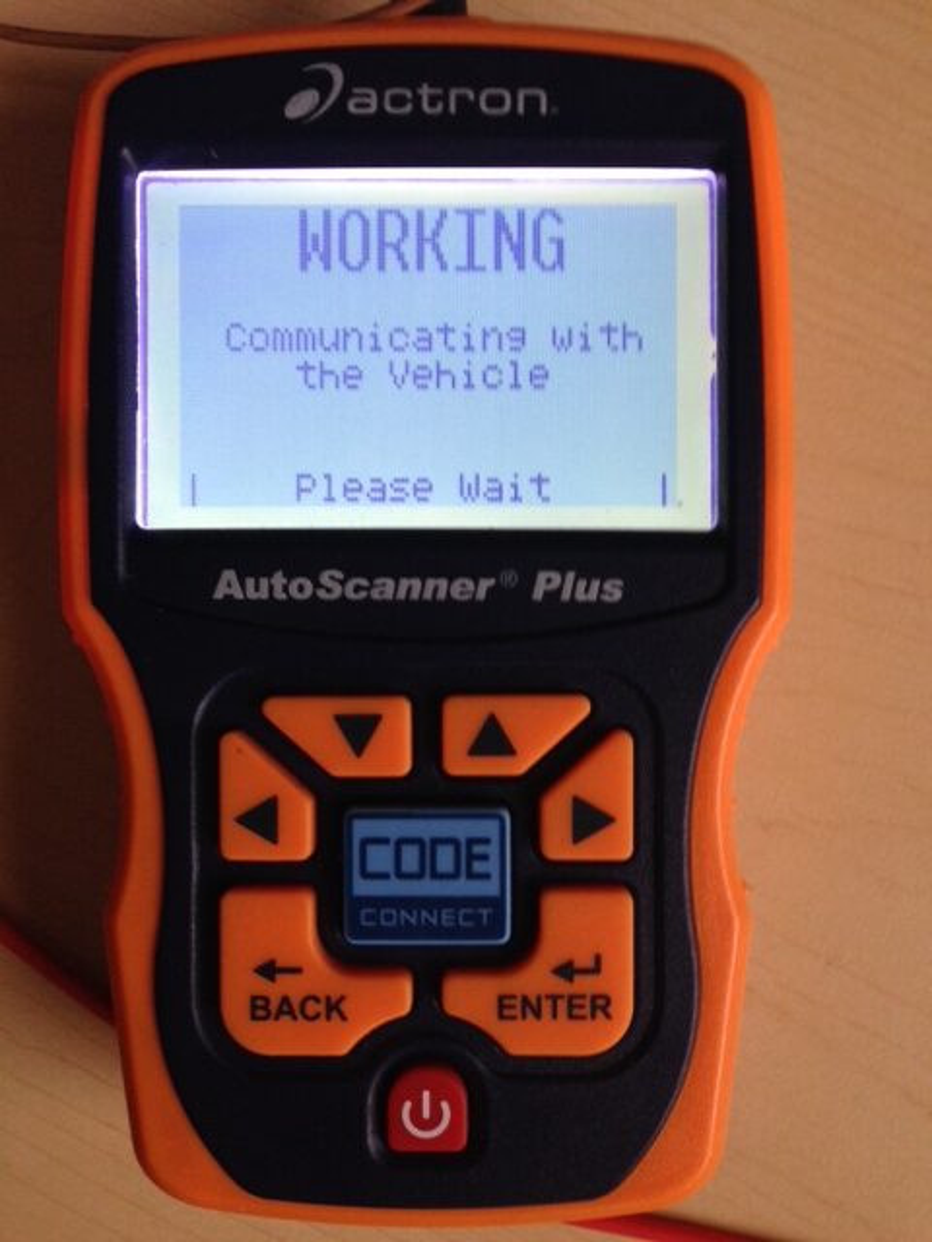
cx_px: 466
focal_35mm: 33
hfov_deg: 42.9
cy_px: 621
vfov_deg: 55.4
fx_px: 1185
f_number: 2.4
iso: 100
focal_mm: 4.12
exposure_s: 1/20
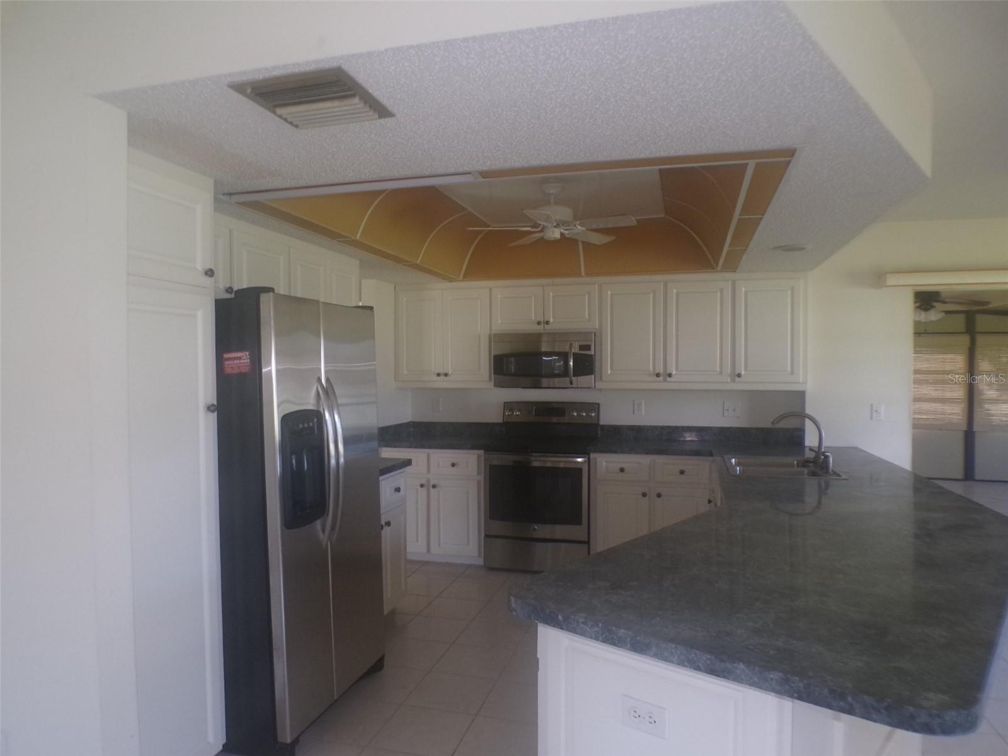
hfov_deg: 71.6
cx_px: 504
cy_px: 378
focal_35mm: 24
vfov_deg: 56.8
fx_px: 699
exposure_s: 1/34
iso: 200
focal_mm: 4.3
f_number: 3
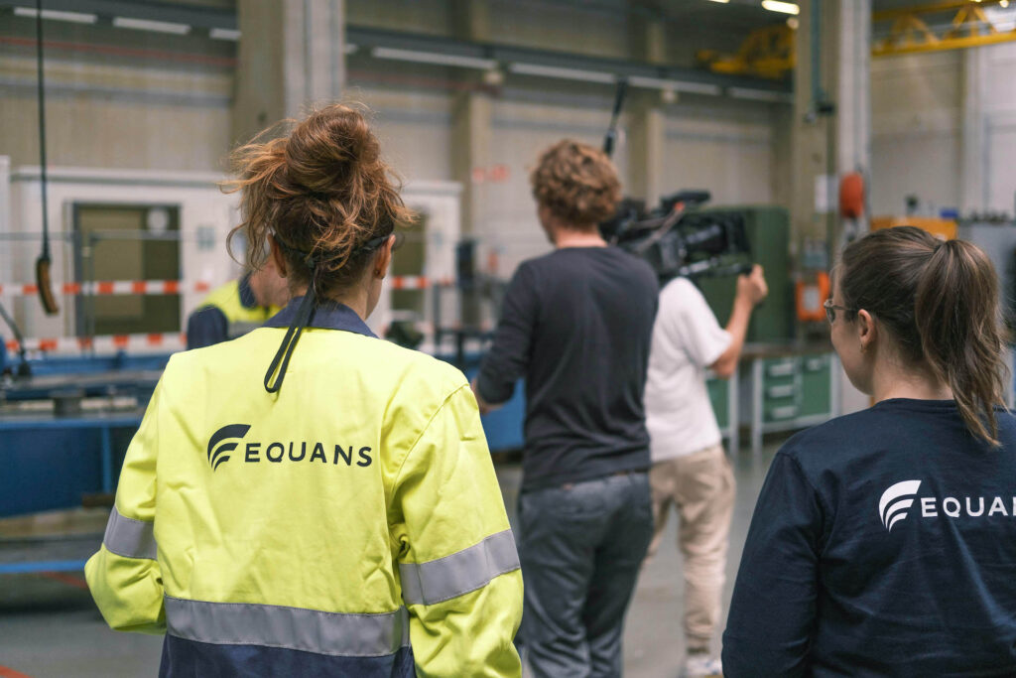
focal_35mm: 53
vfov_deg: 25.5
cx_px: 508
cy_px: 339
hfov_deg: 37.5
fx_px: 1496
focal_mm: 35
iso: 640
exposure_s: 1/950
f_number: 2
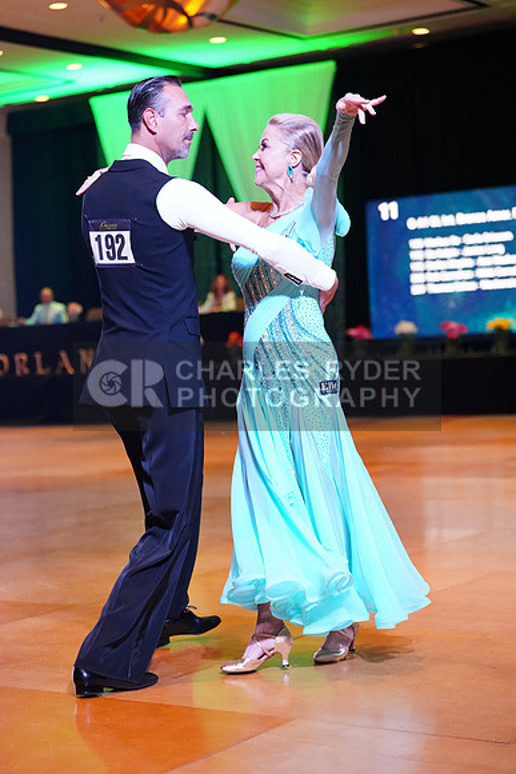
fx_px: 1504
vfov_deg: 28.8
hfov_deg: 19.5
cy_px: 387
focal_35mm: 70
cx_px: 258
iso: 5000
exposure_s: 1/500
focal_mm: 70
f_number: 2.8
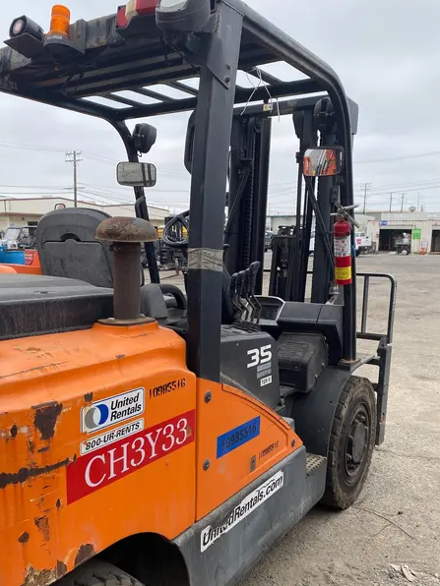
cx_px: 198
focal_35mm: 32
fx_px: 542
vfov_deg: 56.6
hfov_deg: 44.1
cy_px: 337
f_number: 1.8
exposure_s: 1/270
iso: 32
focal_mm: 4.25
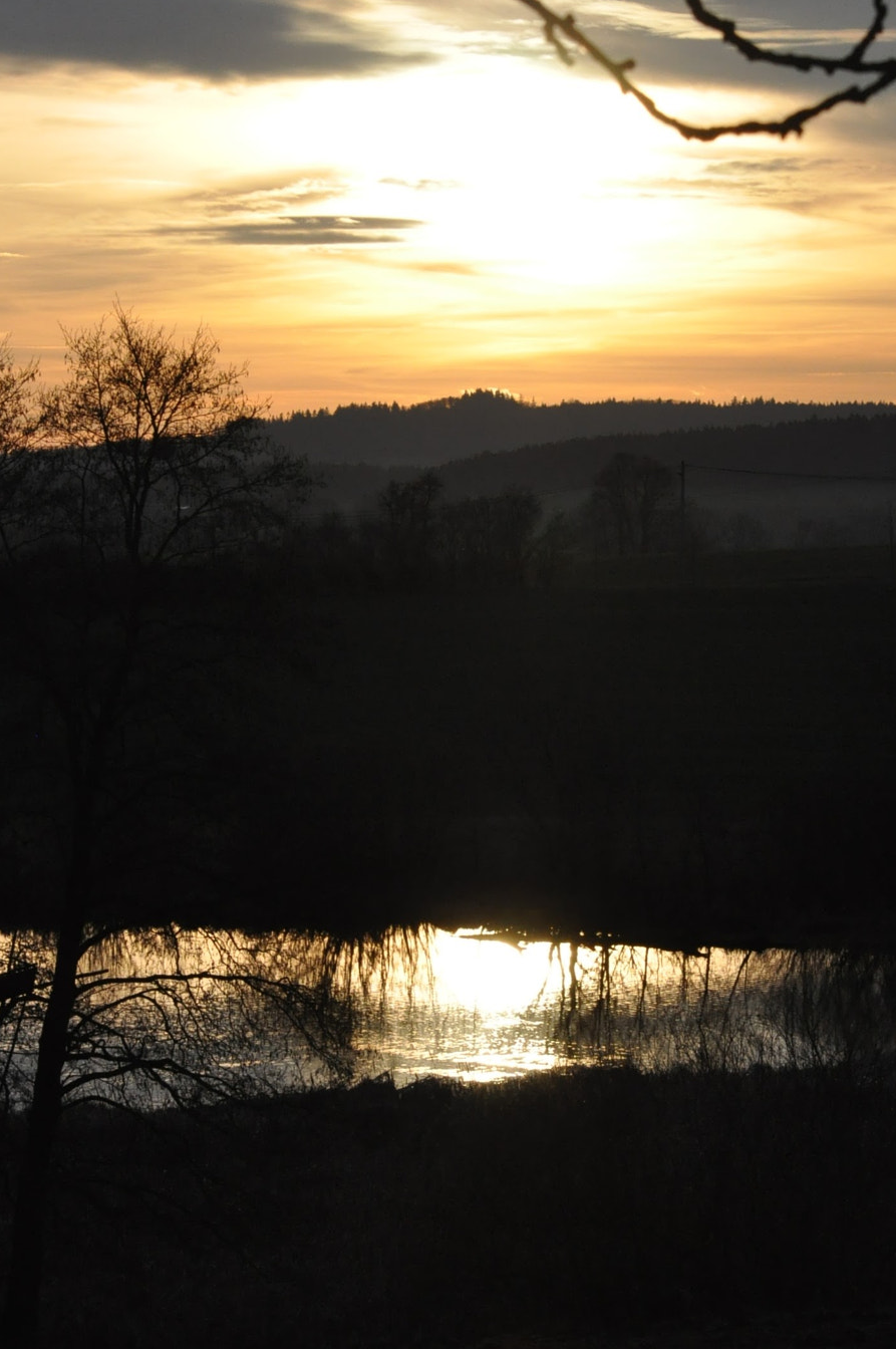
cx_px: 513
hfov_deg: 8.6
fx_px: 5987
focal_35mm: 160
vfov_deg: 12.8
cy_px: 779
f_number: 11
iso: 1000
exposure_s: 1/2000
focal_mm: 70
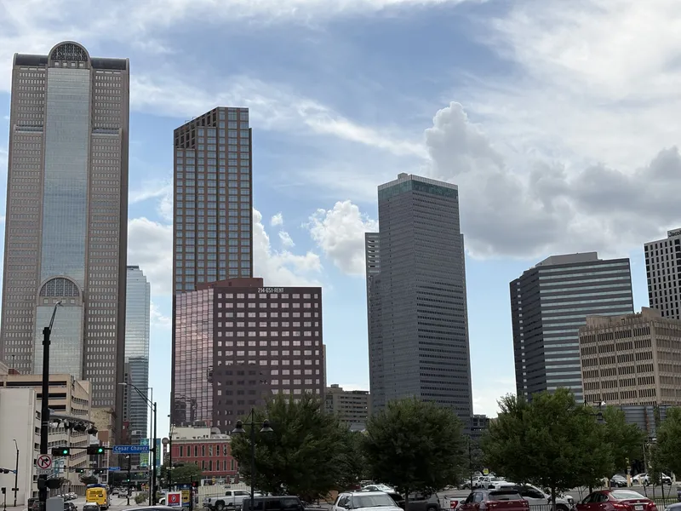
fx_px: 1023
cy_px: 256
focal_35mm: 52
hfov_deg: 36.8
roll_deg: +1.4
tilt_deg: +12.7
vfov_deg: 28.0
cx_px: 340
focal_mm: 5.96
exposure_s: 1/4630
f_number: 1.6
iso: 32
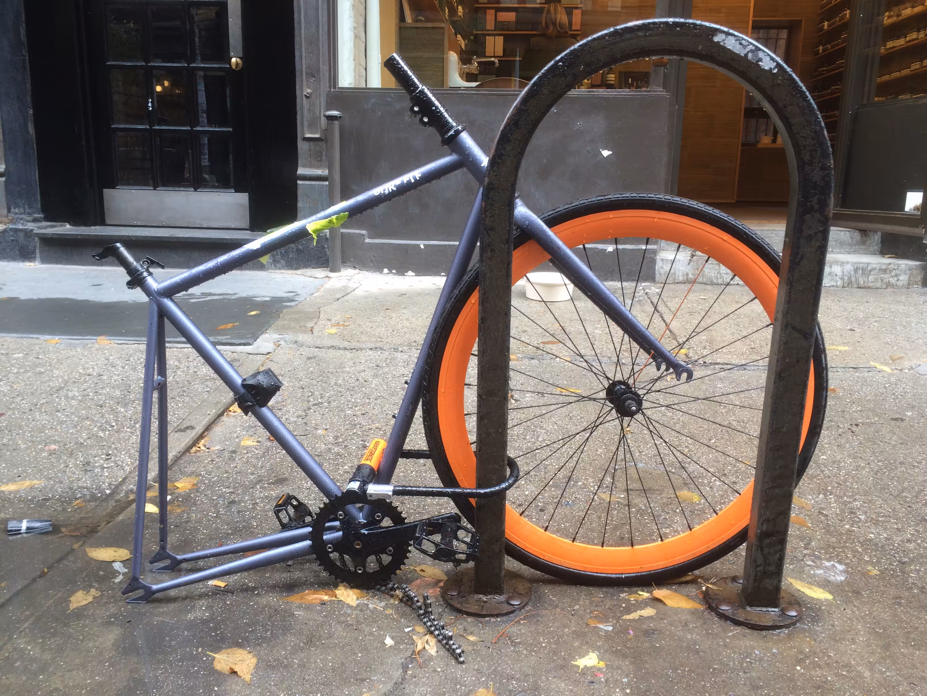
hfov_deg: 61.7
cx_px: 464
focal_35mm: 29
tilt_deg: -11.6
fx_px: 777
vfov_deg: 48.2
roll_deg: -1.7
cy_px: 348
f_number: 2.2
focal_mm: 4.15
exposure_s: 1/60
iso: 40
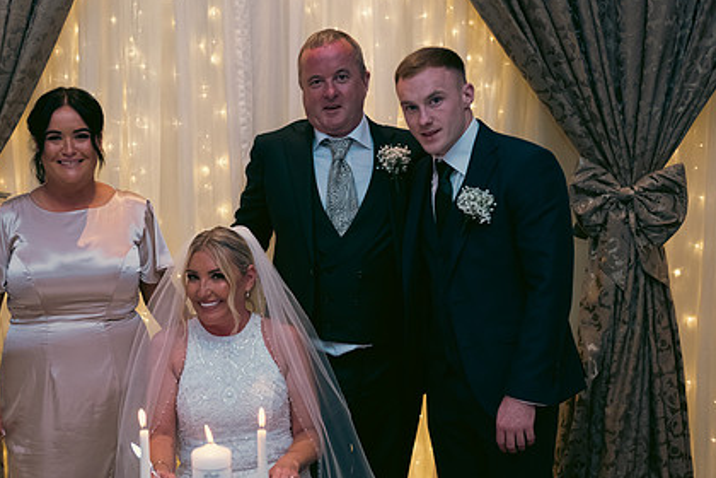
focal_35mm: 58
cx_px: 228
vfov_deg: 23.3
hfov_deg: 34.1
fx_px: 1153
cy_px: 294
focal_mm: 42
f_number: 3.5
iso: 800
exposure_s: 1/160
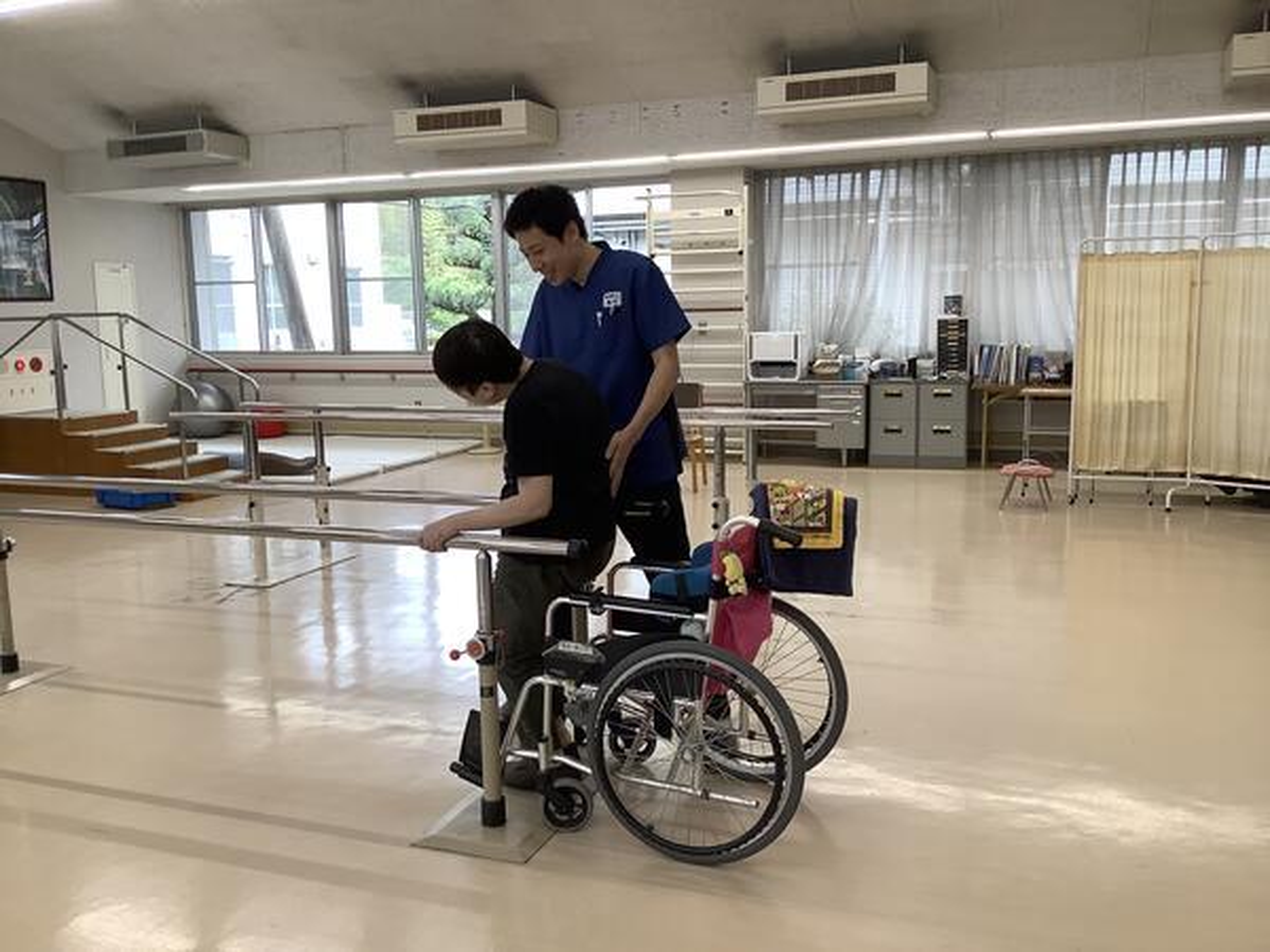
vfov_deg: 45.4
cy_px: 476
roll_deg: +1.0
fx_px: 1137
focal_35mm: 31
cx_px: 635
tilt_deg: -8.5
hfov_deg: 58.4
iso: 64
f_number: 2.4
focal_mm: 3.3
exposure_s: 1/60
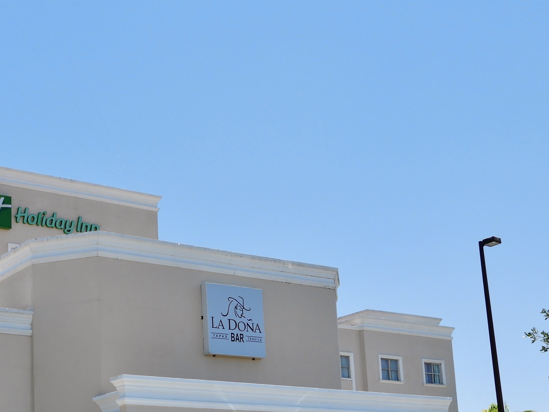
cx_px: 178
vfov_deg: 22.2
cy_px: 339
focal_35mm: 65
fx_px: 1031
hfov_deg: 29.6
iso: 100
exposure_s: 1/1000
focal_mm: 6.3
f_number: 3.8
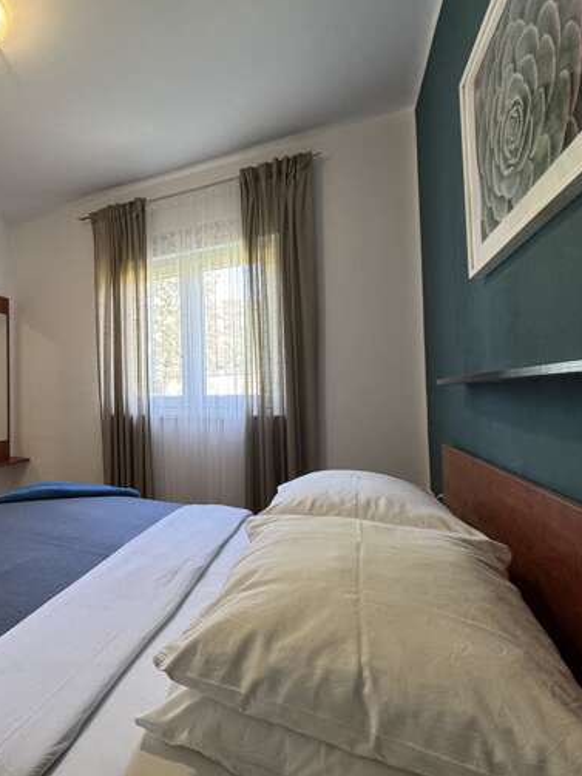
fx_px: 426
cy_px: 383
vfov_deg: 84.7
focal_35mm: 19
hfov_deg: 59.9
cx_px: 75
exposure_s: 1/50
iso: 160
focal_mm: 2.22
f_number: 2.2
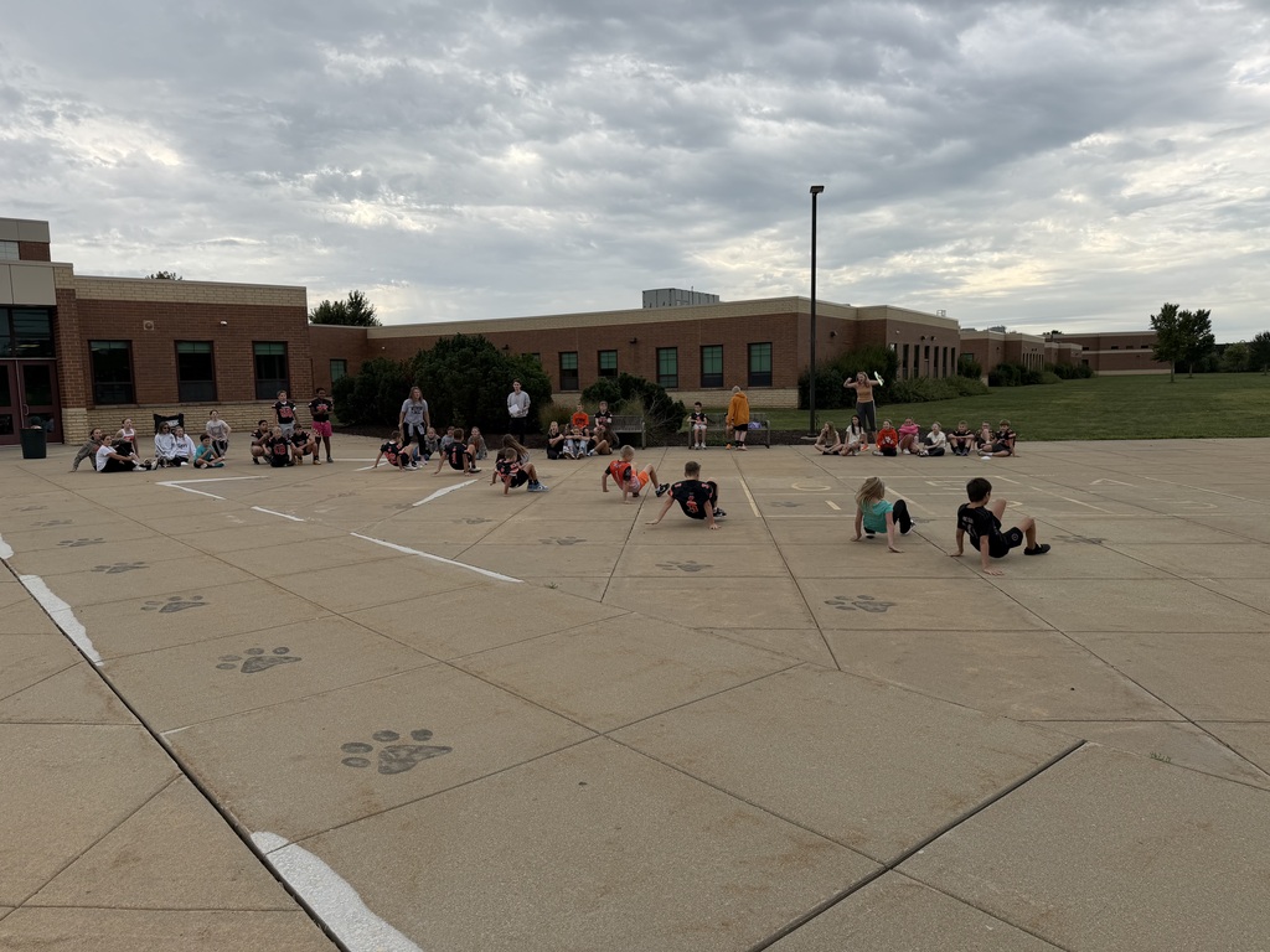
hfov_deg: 71.6
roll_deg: +0.9
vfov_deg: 56.8
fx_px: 881
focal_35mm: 24
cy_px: 476
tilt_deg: -9.4
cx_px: 635
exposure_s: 1/2611
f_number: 1.78
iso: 80
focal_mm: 6.76
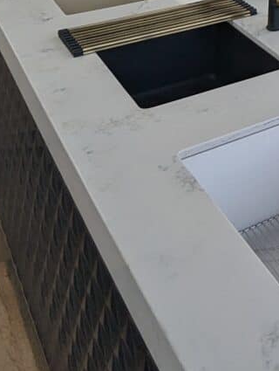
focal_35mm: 60
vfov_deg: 26.0
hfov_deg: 19.9
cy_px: -146
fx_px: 643
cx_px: 458
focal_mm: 2.35
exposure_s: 1/154
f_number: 2.2
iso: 51
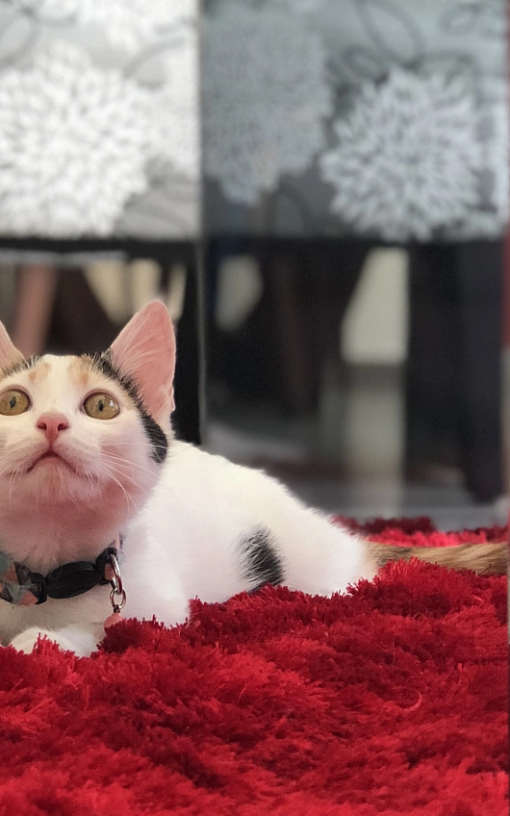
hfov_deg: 11.4
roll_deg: +0.1
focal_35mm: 114
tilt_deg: -1.5
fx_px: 2535
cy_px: 395
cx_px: 93
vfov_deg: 18.3
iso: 100
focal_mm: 6.6
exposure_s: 1/60
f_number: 2.8
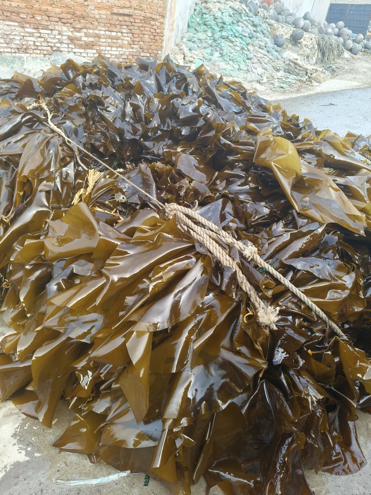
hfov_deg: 53.1
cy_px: 248
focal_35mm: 26
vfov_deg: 67.3
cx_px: 186
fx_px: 372
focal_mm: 4.84
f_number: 1.8
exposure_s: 1/527
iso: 80
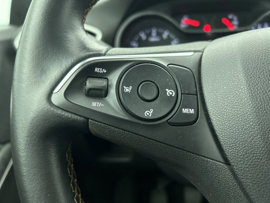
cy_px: 102
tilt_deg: -22.3
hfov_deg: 67.3
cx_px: 135
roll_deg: +3.3
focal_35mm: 26
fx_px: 203
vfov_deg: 53.1
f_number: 1.5
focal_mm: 5.7
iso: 400
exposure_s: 1/48
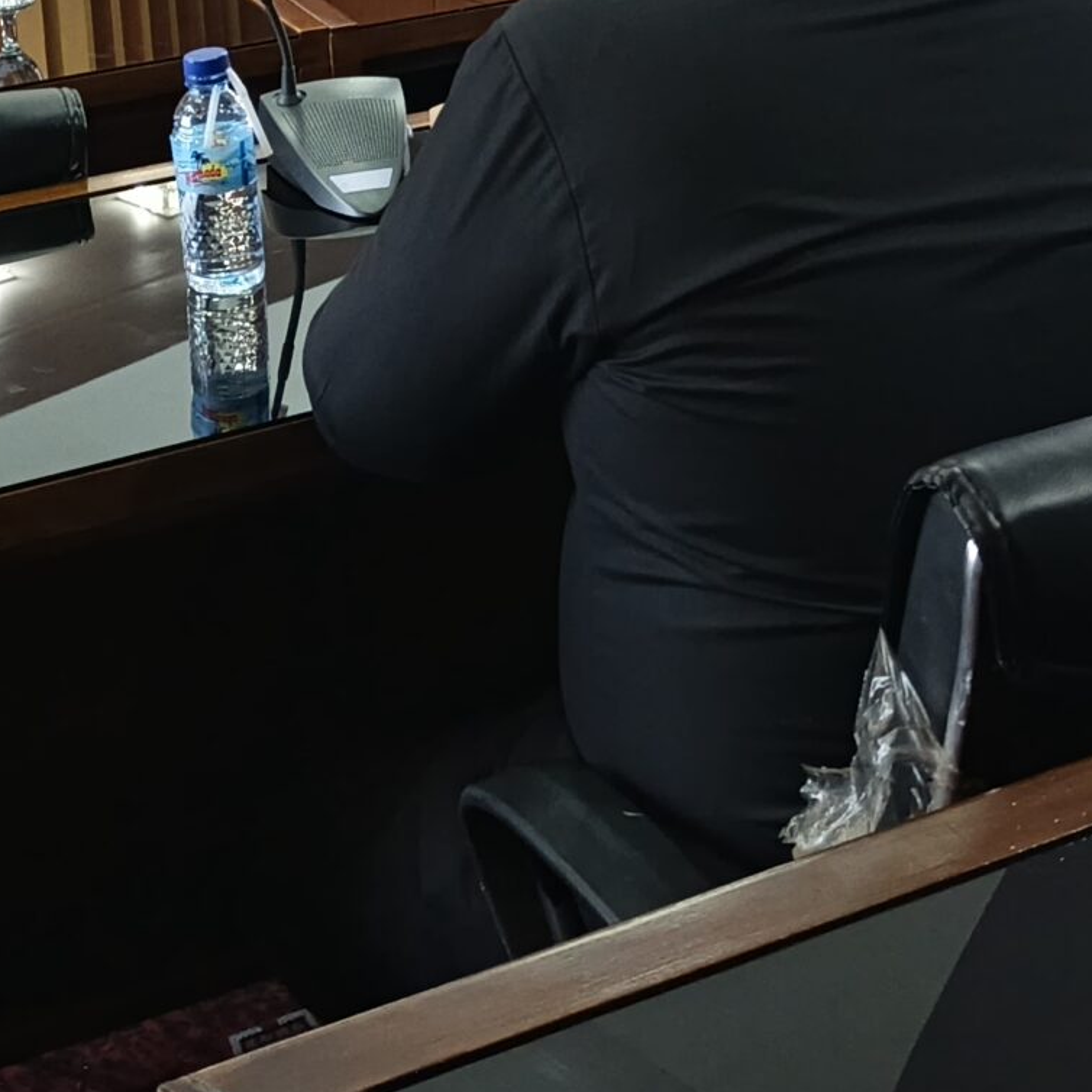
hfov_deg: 25.0
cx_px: 497
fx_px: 2463
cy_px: -190
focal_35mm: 69
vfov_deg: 23.1
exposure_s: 1/33.3
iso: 500
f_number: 1.8
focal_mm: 5.56
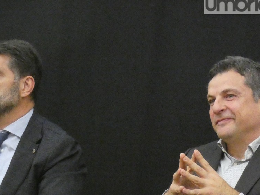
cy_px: 136
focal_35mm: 166
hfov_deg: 11.9
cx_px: 109
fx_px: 1247
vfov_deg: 8.9
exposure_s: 1/60
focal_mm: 19.7
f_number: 5
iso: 3200
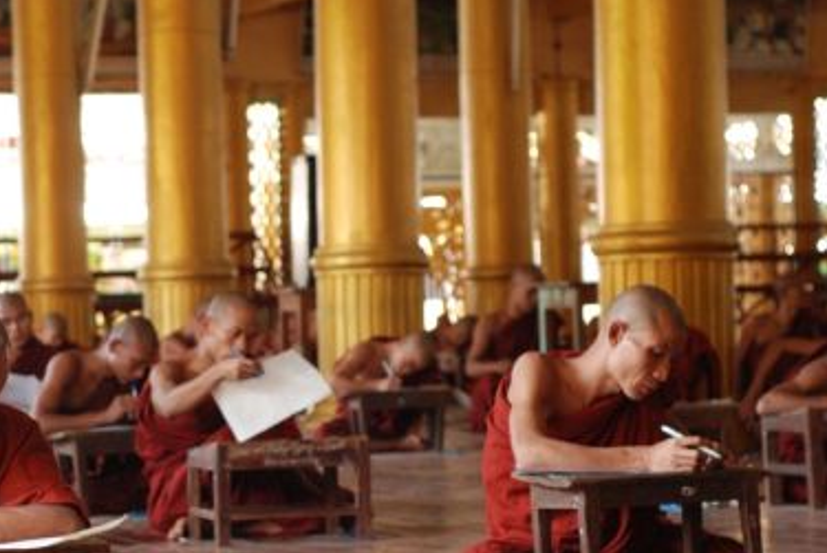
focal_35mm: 124
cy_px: 413
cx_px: 172
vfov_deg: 11.1
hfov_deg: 16.4
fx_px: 2852
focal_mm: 50
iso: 640
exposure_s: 1/100
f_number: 5
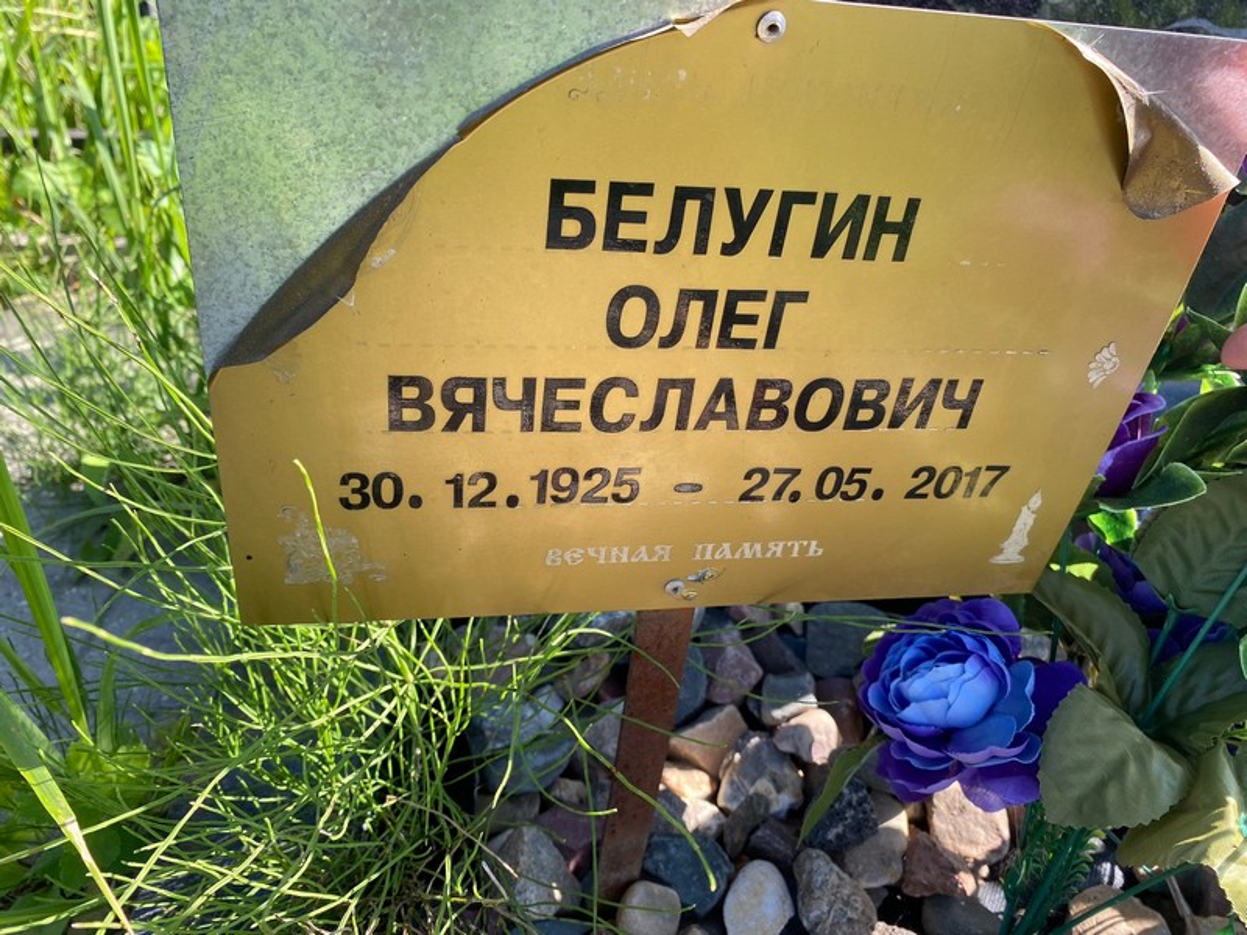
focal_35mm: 26
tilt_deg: -39.1
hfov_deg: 67.3
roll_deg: -3.8
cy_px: 468
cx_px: 624
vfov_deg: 53.1
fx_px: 937
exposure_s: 1/335
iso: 32
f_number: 1.8
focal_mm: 4.25
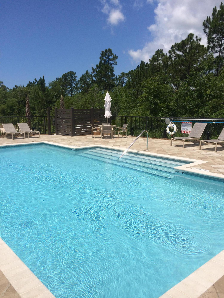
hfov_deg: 46.8
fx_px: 259
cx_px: 112
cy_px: 149
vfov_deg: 60.0
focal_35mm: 30
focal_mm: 4.12
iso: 32
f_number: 2.2
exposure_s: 1/4115
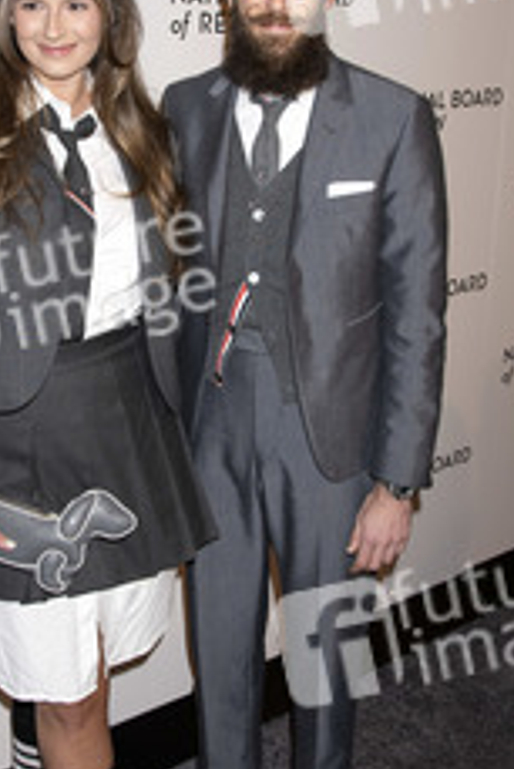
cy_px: 460
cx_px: 143
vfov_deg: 46.1
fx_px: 898
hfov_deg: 31.5
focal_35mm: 42
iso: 400
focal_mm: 24
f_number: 7.1
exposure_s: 1/200
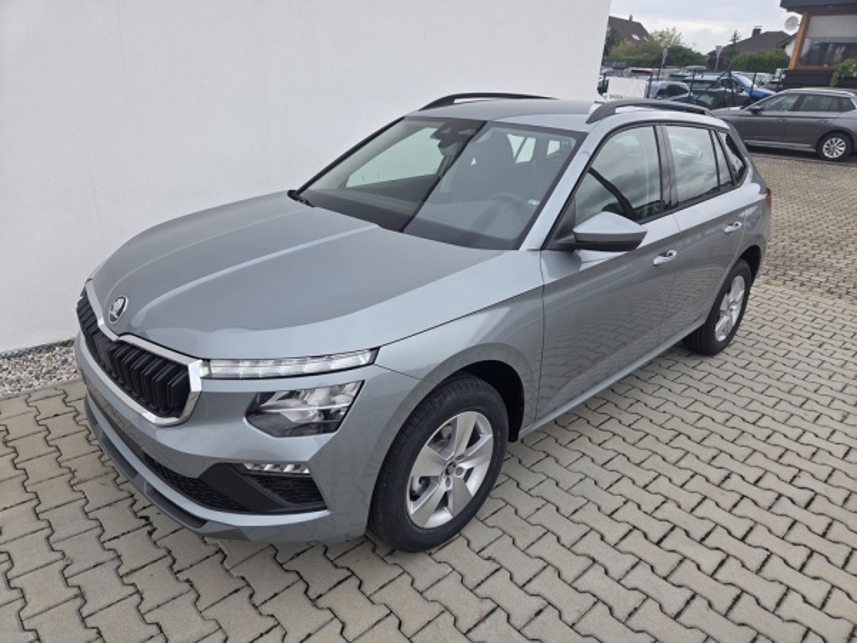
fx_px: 569
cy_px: 322
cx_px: 428
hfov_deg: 73.9
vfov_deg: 58.9
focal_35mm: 23
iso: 40
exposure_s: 1/655
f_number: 1.8
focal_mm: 5.4
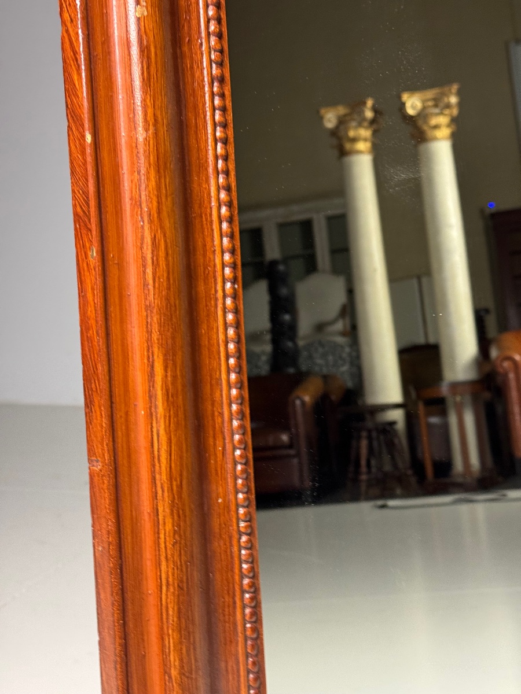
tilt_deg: -4.7
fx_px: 963
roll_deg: +0.5
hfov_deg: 30.3
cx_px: 260
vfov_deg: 39.7
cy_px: 347
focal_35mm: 48
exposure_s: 1/50
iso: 250
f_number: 1.78
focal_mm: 6.76
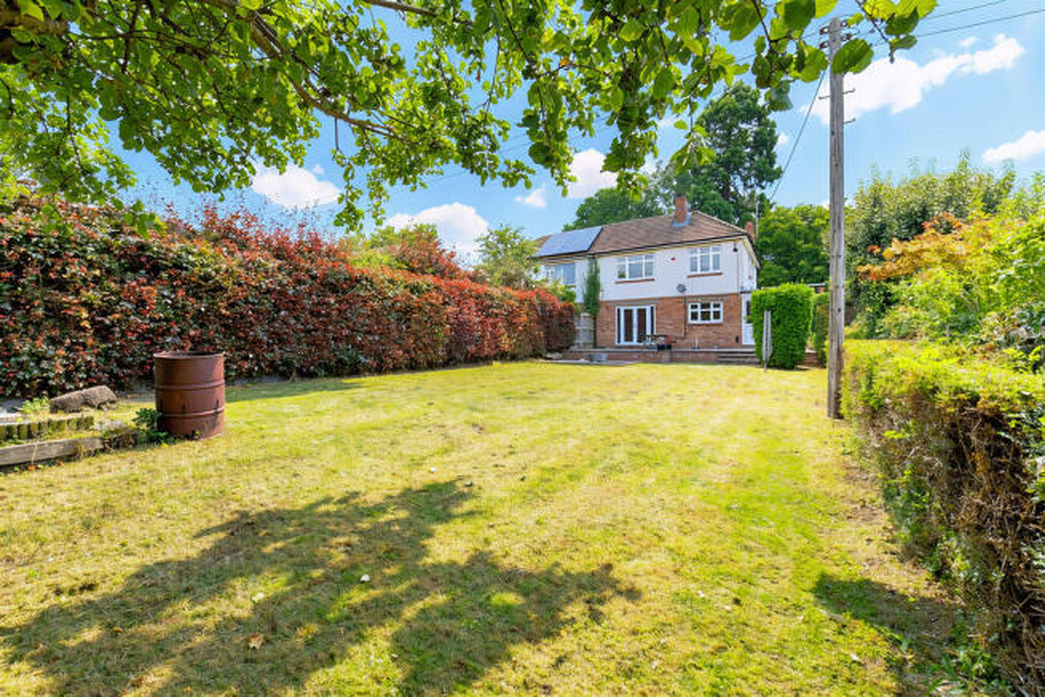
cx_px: 522
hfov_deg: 104.2
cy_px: 348
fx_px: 406
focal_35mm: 14
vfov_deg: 81.2
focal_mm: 14
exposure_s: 1/320
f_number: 9
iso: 250
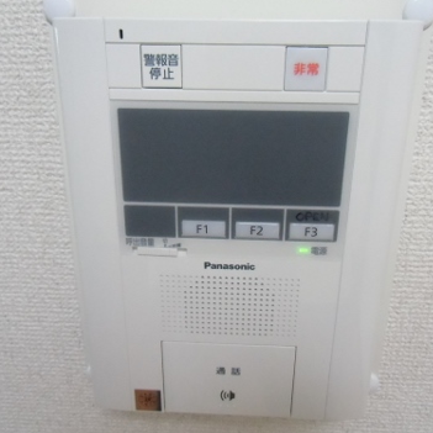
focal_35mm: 29
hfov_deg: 55.6
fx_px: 410
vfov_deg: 55.6
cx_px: 222
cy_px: 215
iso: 800
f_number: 3
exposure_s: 1/80
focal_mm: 4.24
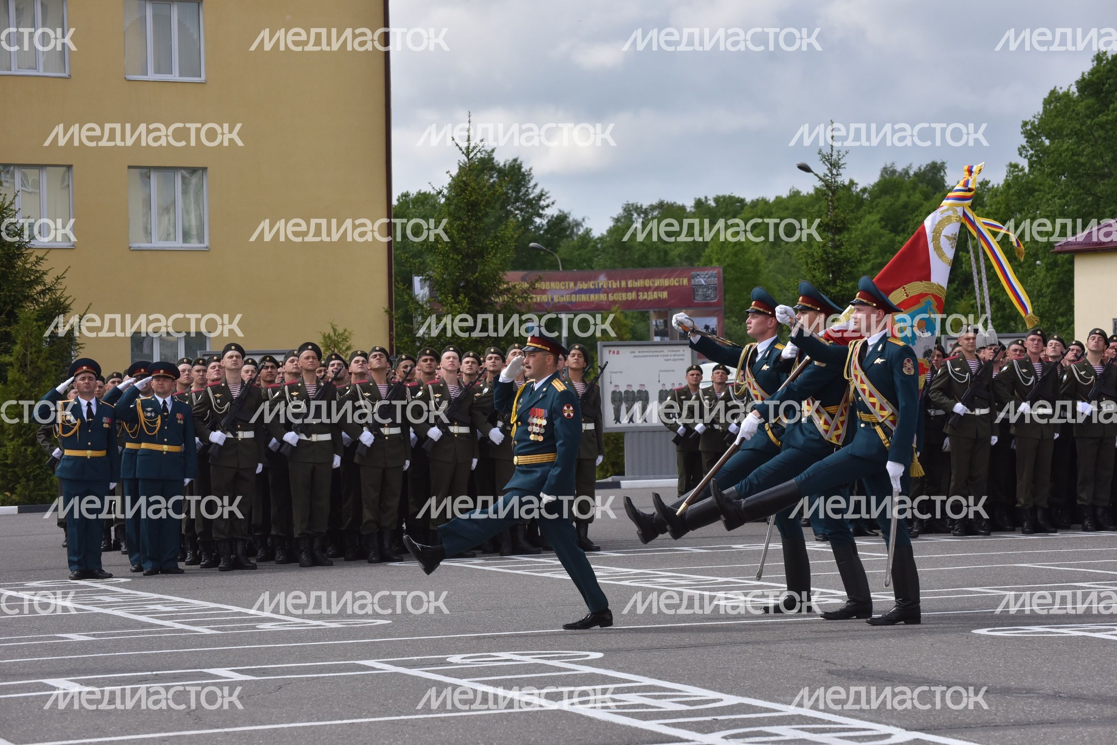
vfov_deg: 13.4
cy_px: 372
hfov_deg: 20.0
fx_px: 3165
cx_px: 558
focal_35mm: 102
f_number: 8
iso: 500
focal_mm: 102
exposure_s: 1/1600
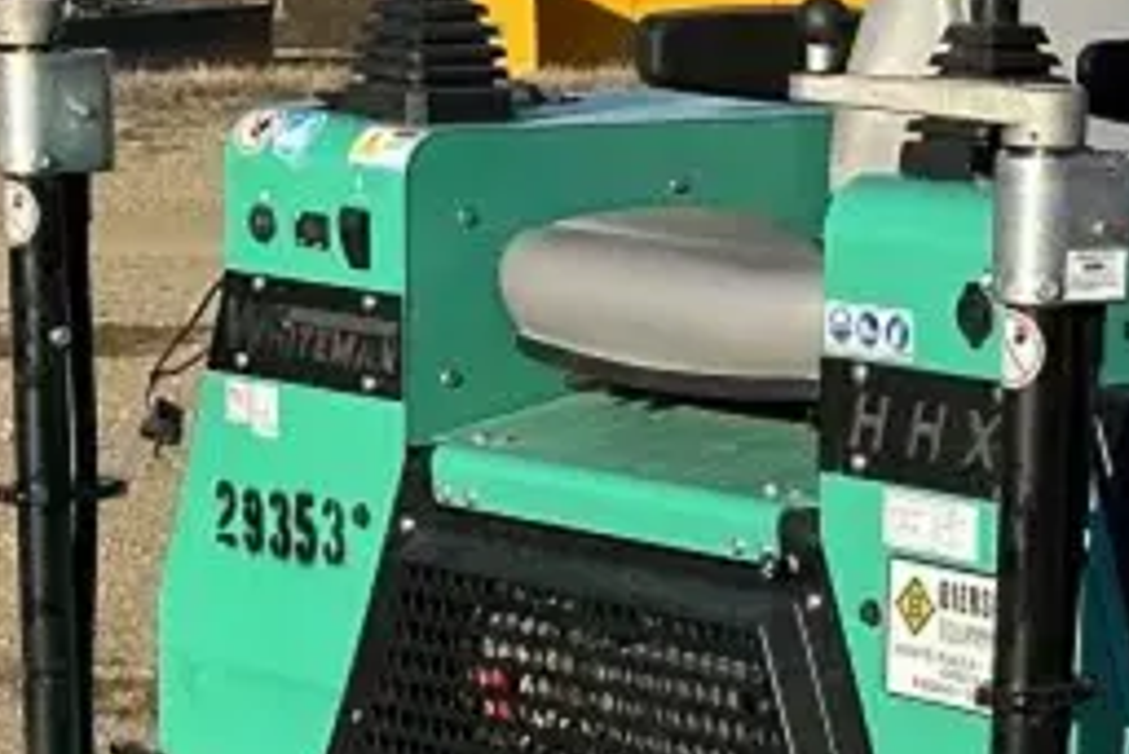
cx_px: 1036
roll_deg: -0.9
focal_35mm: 187
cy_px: 1063
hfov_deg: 10.9
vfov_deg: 7.3
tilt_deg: -11.5
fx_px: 5868
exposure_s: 1/3155
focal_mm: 6.86
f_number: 1.78
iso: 64
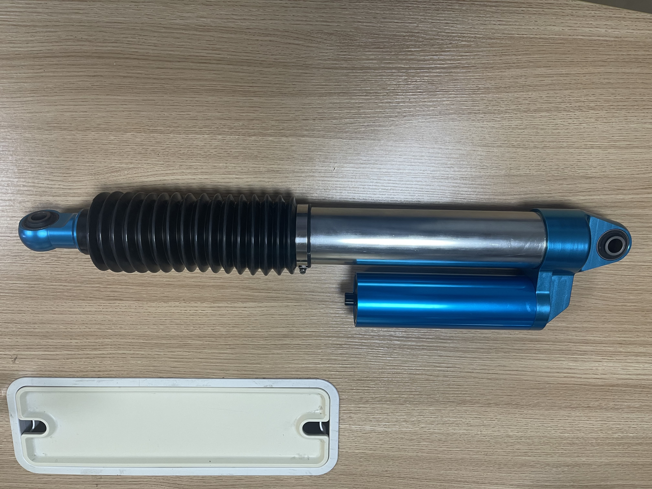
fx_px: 471
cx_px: 326
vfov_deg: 54.9
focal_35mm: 25
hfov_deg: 69.4
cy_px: 244
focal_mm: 5.1
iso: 80
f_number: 1.6
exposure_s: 1/50
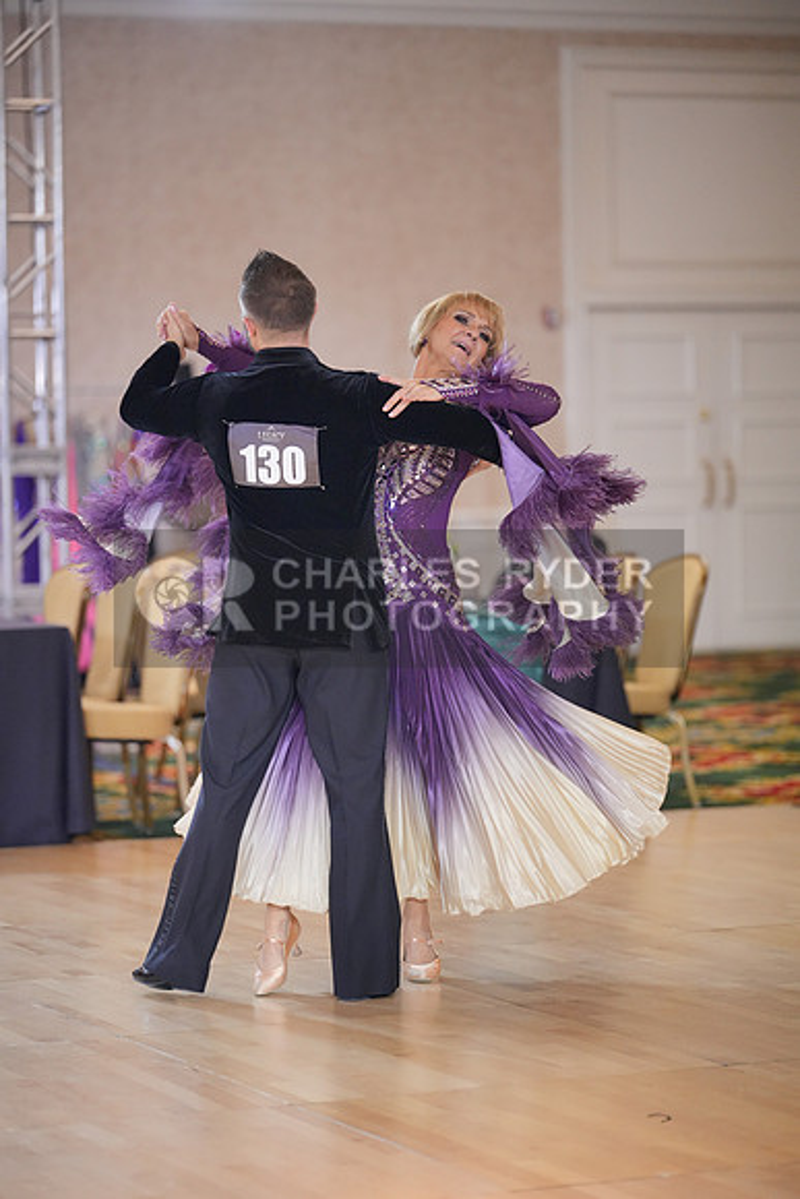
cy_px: 600
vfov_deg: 17.8
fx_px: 3831
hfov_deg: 11.9
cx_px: 400
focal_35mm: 115
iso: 3200
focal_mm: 115
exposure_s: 1/500
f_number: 2
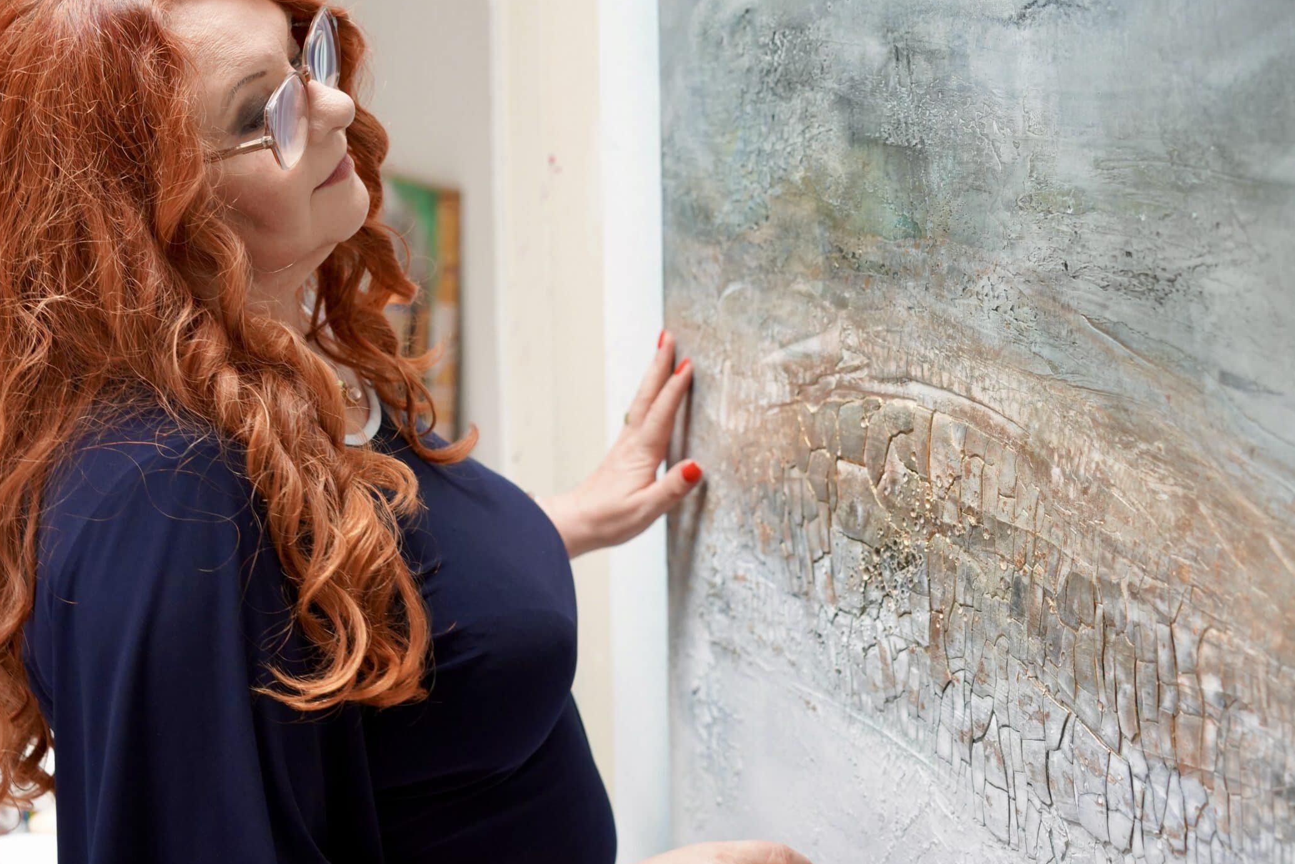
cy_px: 399
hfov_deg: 29.6
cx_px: 592
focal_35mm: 68
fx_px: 2446
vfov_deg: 20.0
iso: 1600
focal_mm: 55
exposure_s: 1/125
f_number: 4
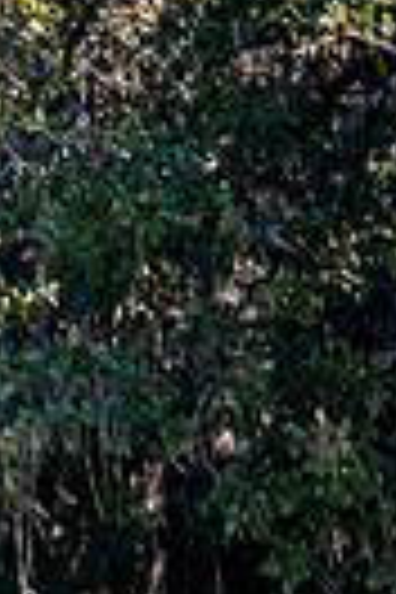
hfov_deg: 2.0
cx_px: -693
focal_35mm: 692
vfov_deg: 3.0
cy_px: 886
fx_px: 11417
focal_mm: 140
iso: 100
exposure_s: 1/2000
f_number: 2.8
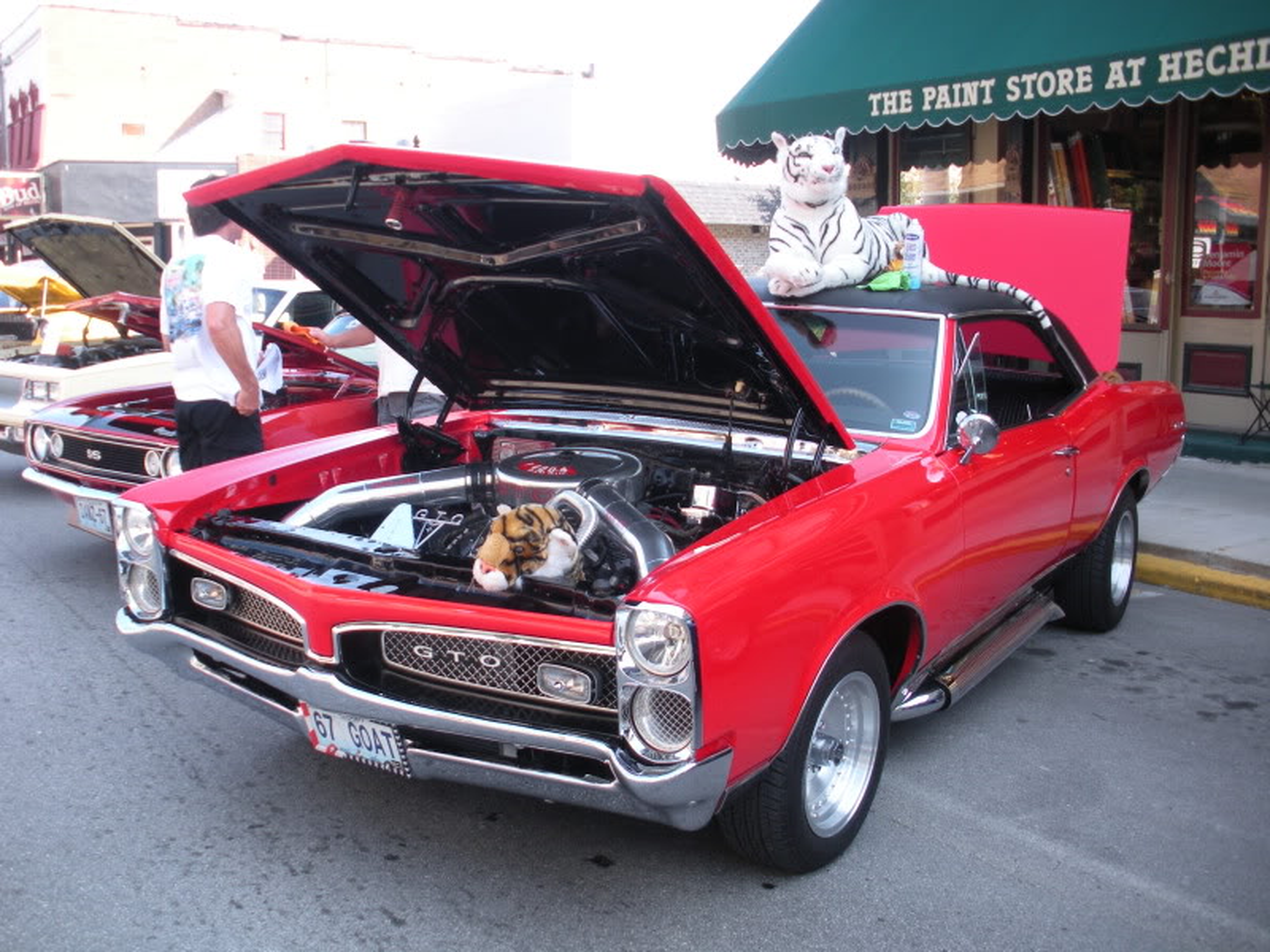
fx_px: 1321
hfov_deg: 51.4
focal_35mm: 36
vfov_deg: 39.7
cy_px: 476
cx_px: 635
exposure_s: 1/66.2
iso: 64
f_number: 3.5
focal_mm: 6.3
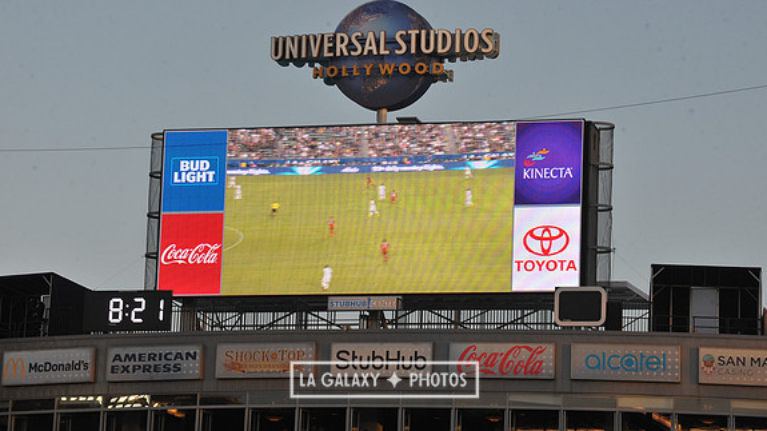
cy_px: 179
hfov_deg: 12.7
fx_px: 3436
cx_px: 384
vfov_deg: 7.2
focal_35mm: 169
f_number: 10
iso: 800
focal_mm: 160
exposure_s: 1/400
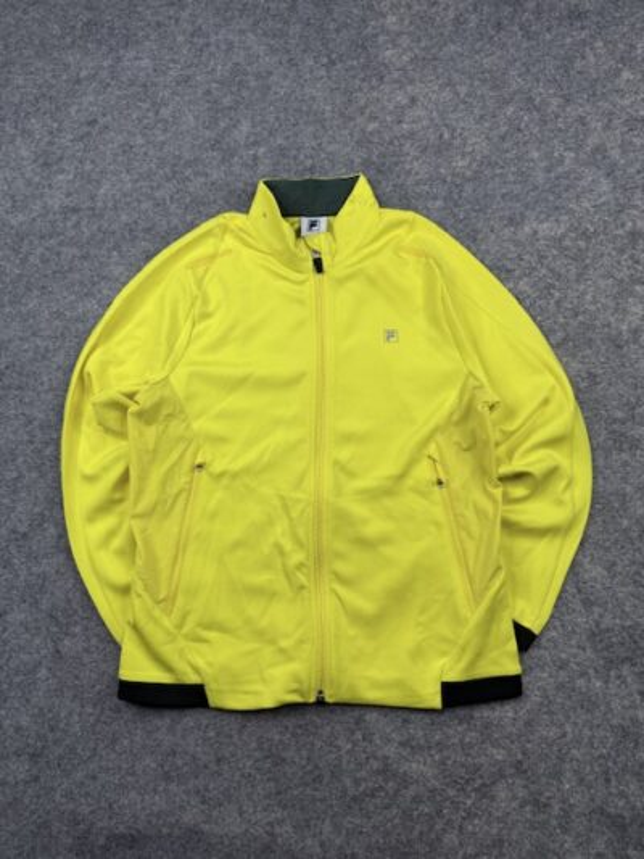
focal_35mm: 24
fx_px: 595
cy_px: 430
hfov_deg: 56.8
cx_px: 322
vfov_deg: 71.6
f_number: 1.78
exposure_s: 1/410
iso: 80
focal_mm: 6.76
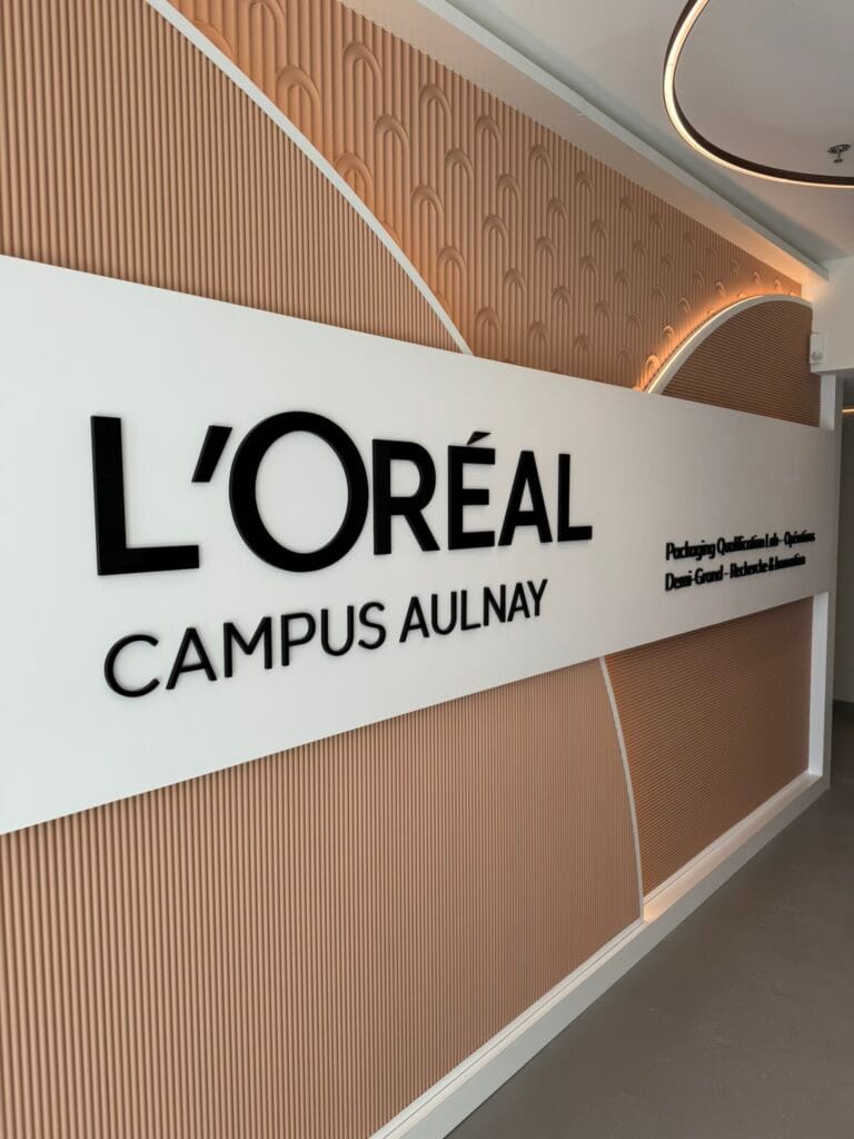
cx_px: 427
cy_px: 570
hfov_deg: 56.8
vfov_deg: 71.6
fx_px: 789
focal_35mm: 24
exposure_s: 1/802
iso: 80
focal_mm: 6.76
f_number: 1.78
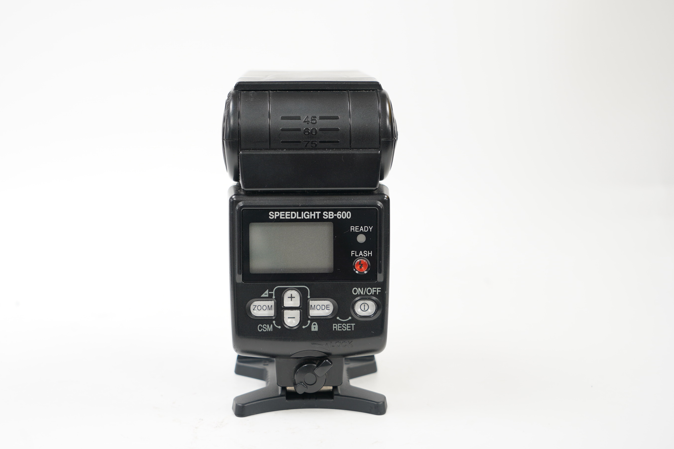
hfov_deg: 31.9
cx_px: 311
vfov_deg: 21.6
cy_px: 221
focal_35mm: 63
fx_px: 1179
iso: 200
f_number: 6.3
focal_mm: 57
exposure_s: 1/5
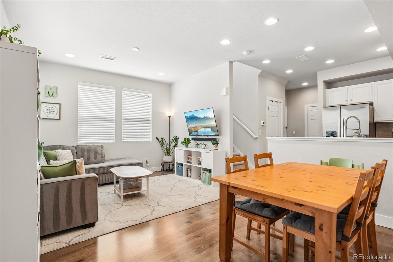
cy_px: 131
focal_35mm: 16
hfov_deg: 95.0
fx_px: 180
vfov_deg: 72.0
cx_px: 196
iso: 200
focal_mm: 11
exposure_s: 1/30
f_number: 8
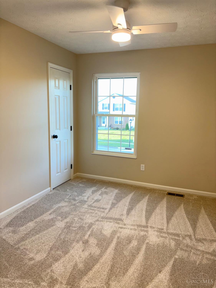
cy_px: 144
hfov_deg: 53.1
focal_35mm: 26
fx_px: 216
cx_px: 108
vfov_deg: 67.3
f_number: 1.6
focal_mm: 5.96
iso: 50
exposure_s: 1/32
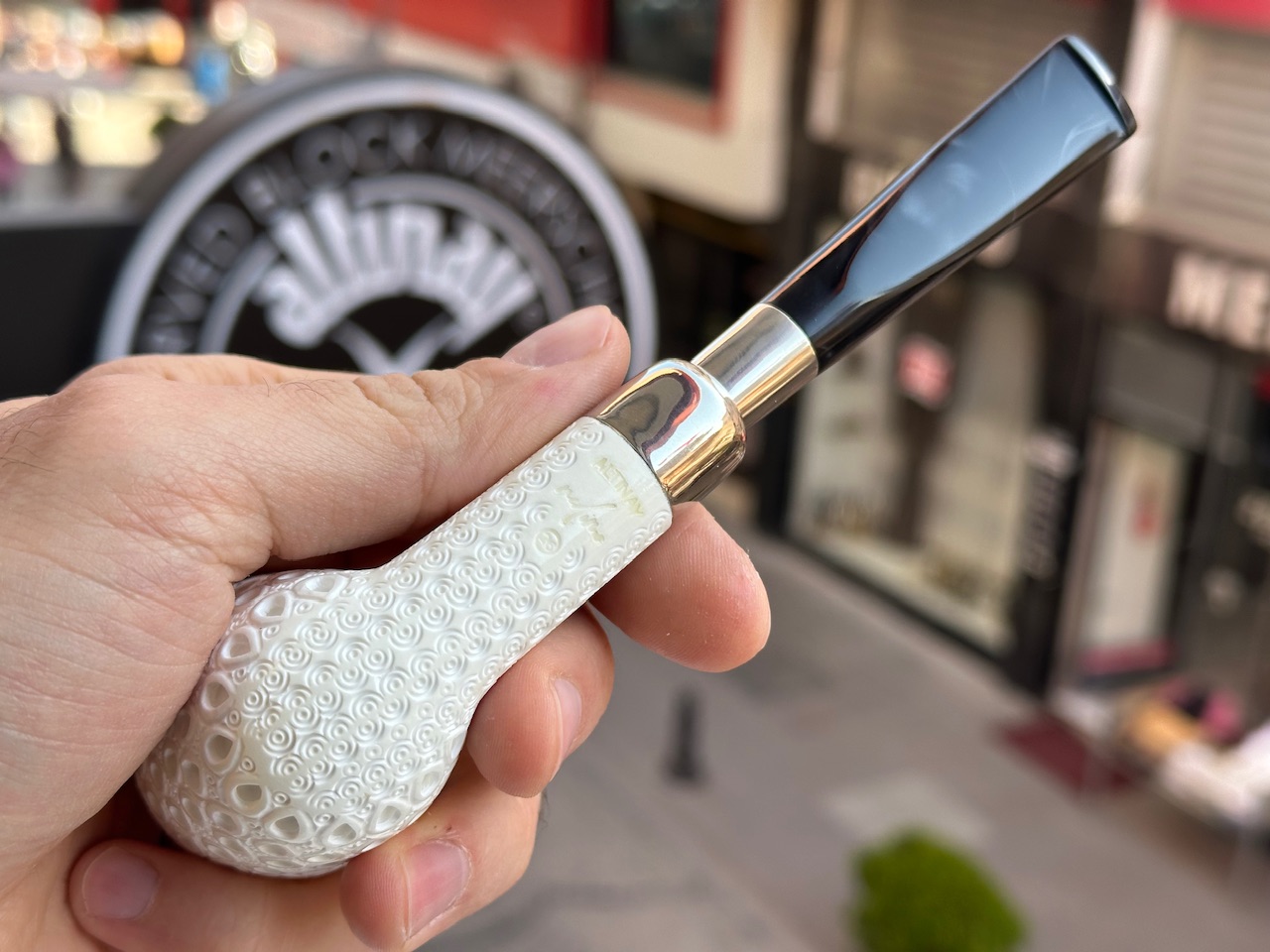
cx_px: 635
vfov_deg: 30.3
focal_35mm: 48
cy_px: 476
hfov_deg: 39.7
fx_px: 1761
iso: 64
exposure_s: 1/417
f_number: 1.78
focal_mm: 6.86
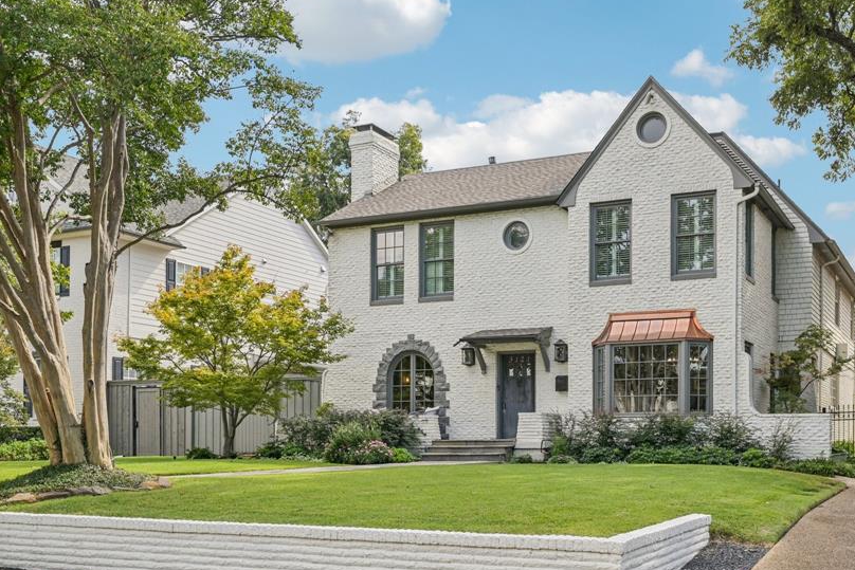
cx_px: 524
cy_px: 302
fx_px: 903
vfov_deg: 35.1
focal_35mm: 38
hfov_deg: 50.3
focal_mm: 30
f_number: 8
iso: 400
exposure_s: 1/800
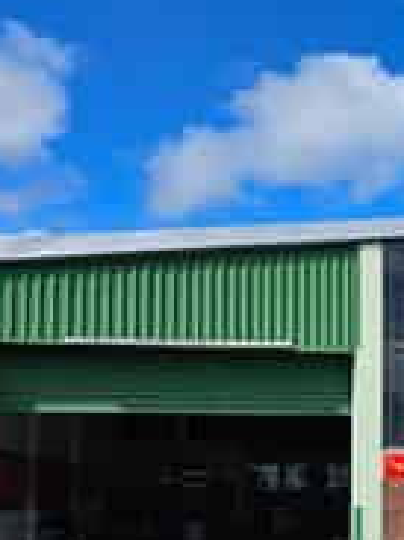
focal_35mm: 62
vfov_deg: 30.8
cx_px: 603
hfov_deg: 20.3
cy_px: 394
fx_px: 966
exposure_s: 1/2544
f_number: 1.8
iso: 25
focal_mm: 5.4
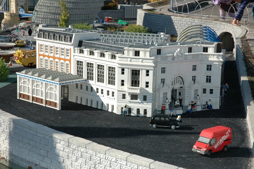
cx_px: 127
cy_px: 84
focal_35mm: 84
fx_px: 592
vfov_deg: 16.2
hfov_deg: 24.2
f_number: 5.6
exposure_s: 1/500
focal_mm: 56
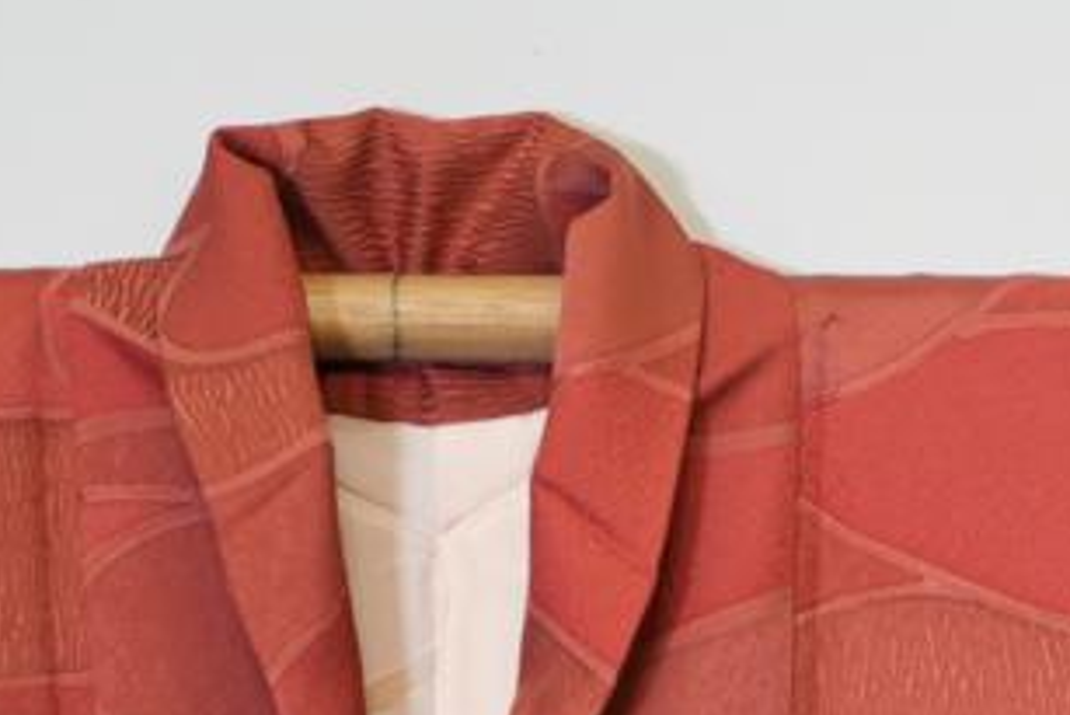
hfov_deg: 5.5
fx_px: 11032
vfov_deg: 3.7
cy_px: 1233
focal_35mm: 371
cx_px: 1530
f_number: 4
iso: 2000
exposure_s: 1/200
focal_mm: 105
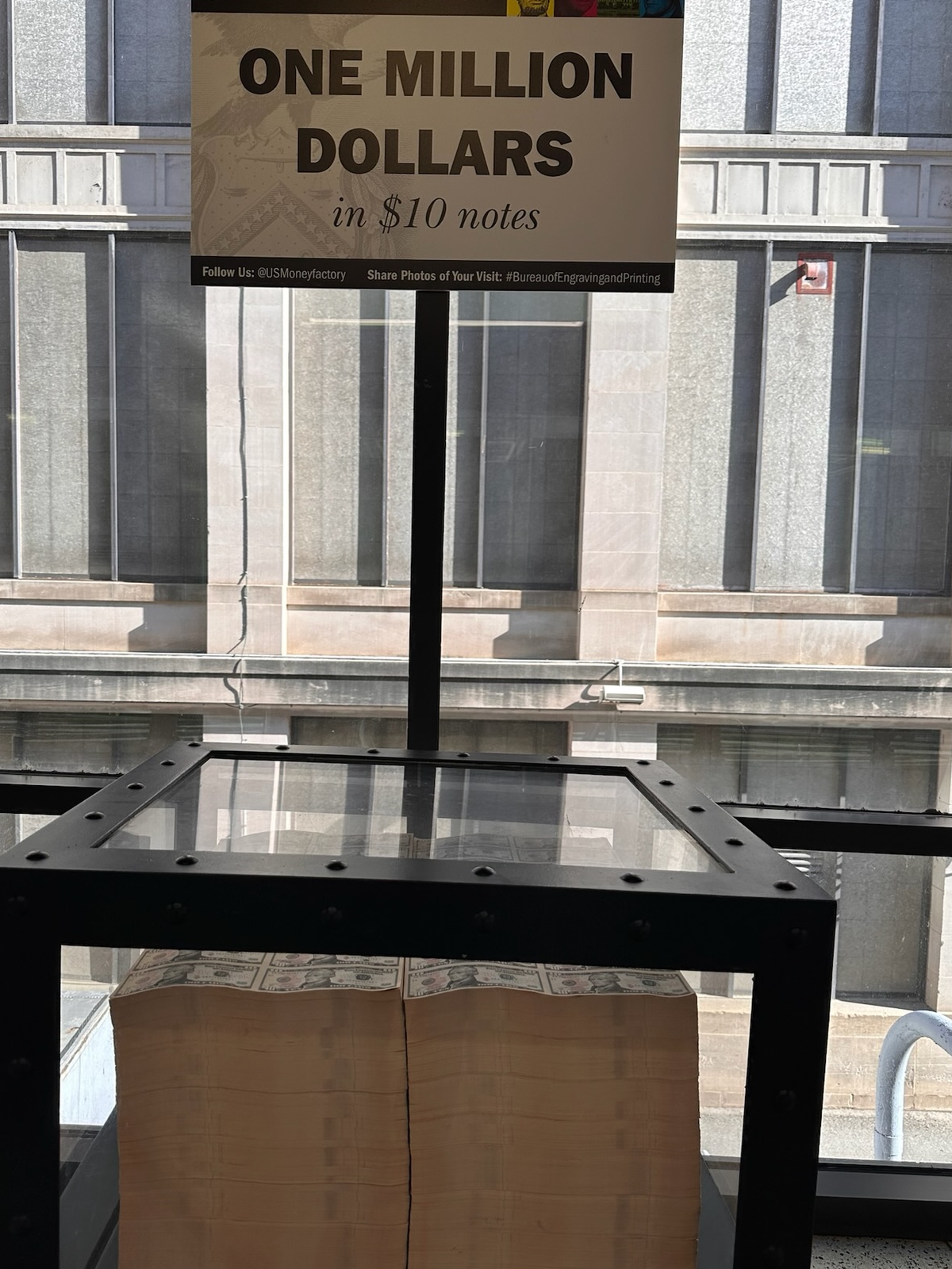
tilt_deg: -4.0
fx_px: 990
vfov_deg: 65.3
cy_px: 664
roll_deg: -2.1
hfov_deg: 51.3
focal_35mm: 27
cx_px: 428
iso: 80
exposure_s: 1/903
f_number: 1.78
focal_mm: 6.86
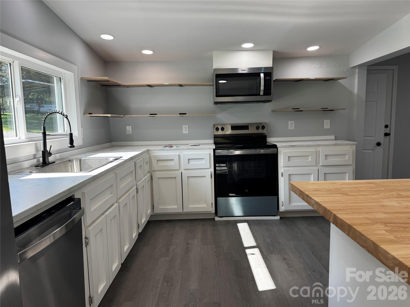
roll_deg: +1.4
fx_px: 284
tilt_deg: -6.8
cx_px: 205
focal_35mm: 24
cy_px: 154
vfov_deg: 56.8
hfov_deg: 71.6
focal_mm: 6.76
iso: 64
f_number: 1.78
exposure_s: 1/209
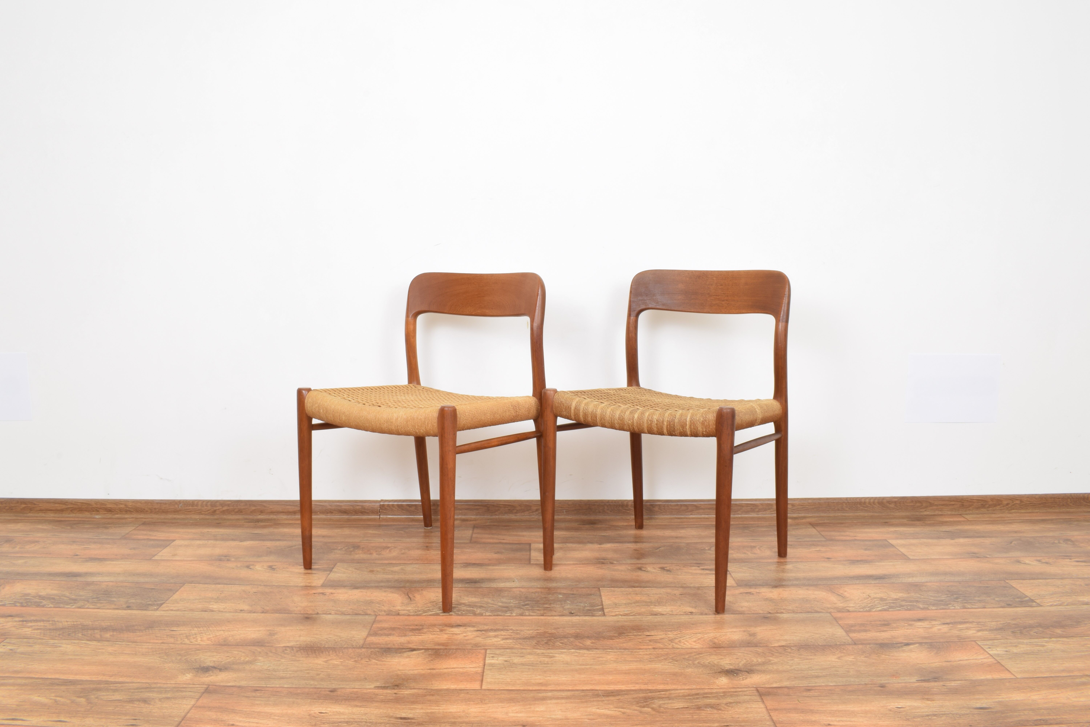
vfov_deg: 47.9
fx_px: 817
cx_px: 545
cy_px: 364
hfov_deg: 67.4
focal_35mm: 27
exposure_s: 5
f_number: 22
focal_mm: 18
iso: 100
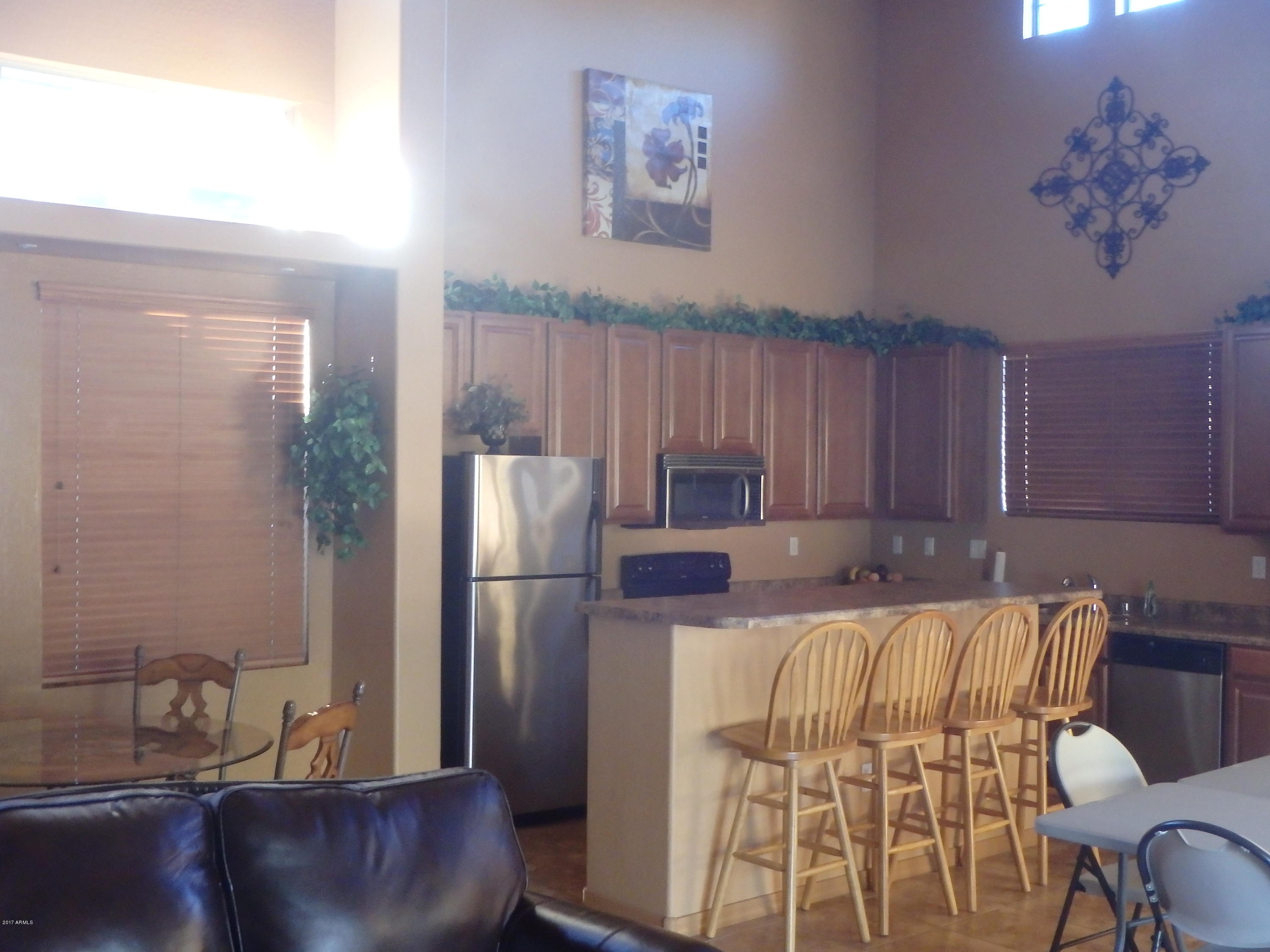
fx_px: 1468
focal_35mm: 40
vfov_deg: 36.0
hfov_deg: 46.8
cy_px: 476
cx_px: 635
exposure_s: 1/25
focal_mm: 7.3
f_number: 4.7
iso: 800
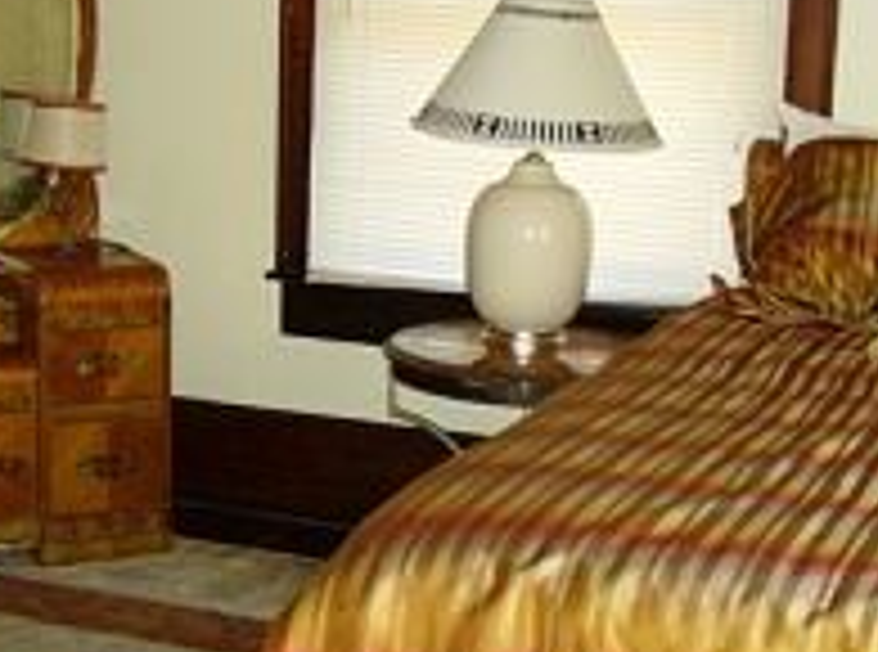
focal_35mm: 74
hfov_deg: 26.4
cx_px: 473
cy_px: 382
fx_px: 1871
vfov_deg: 19.8
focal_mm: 6
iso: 200
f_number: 2.8
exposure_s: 1/60
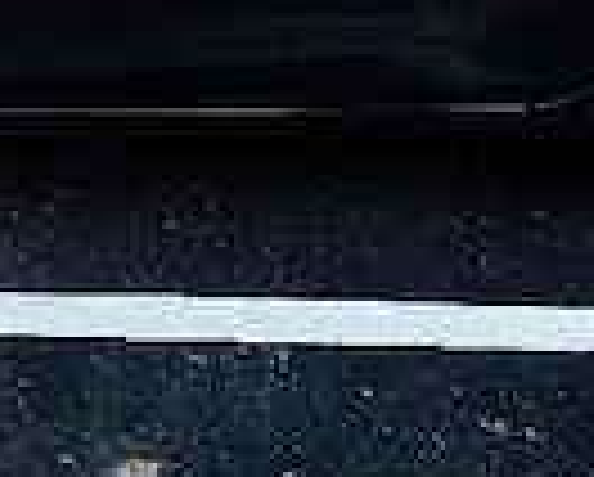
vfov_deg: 14.5
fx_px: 1796
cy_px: -144
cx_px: 180
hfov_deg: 18.7
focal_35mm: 102
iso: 50
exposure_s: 1/250
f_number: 1.65
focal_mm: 6.19
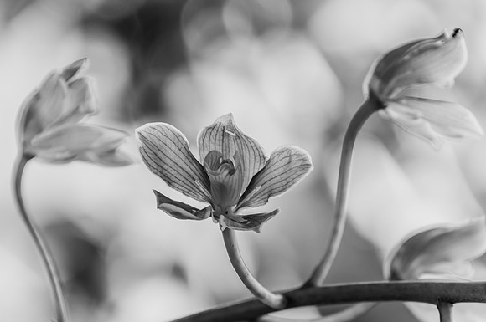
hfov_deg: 3.8
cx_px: 223
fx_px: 7279
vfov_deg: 2.5
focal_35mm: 540
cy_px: 194
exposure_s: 1/160
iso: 100
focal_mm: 300
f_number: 7.1
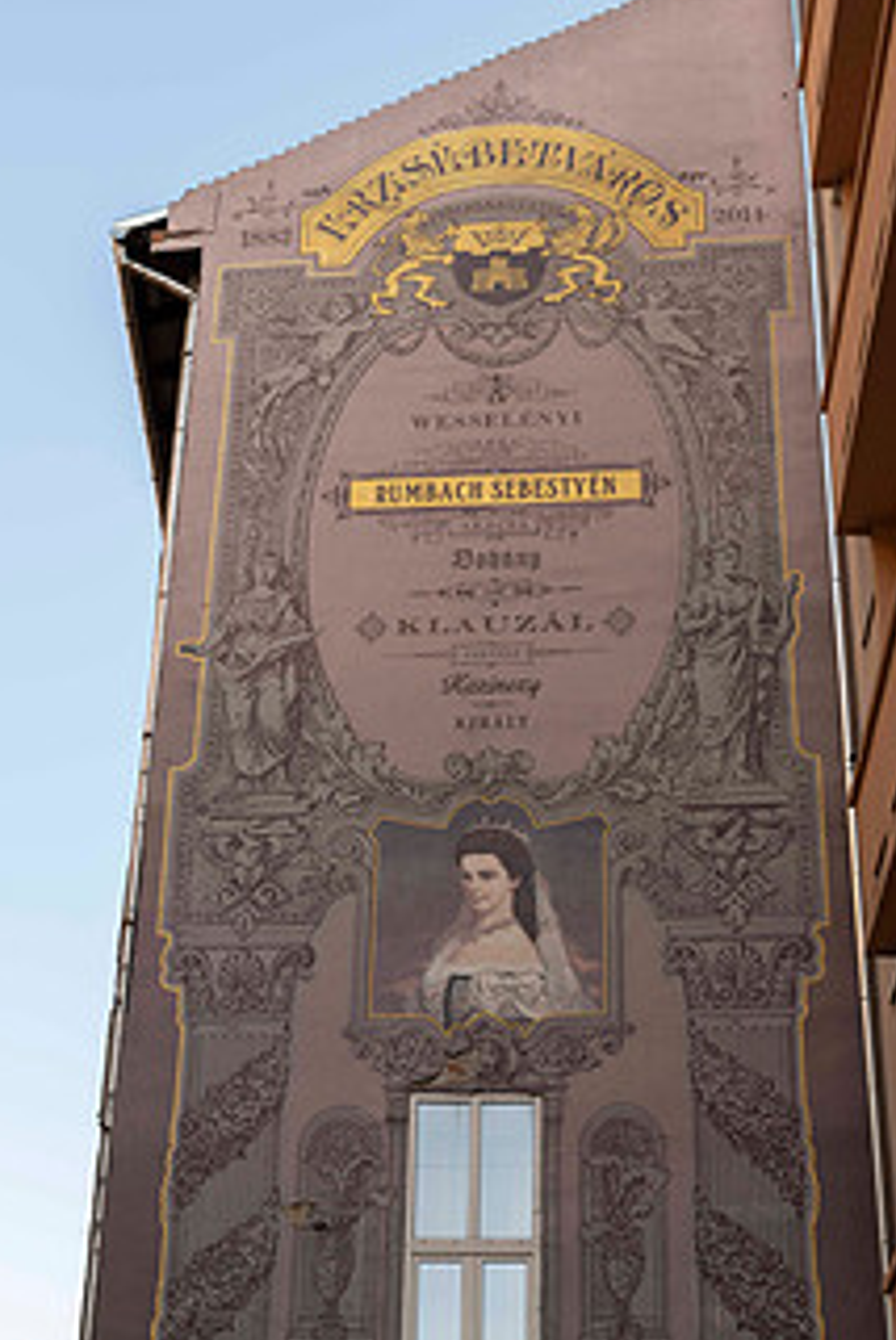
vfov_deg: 33.7
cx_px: 440
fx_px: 2198
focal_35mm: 59
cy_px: 842
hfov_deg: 23.0
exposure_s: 1/320
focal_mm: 42
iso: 64
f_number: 4
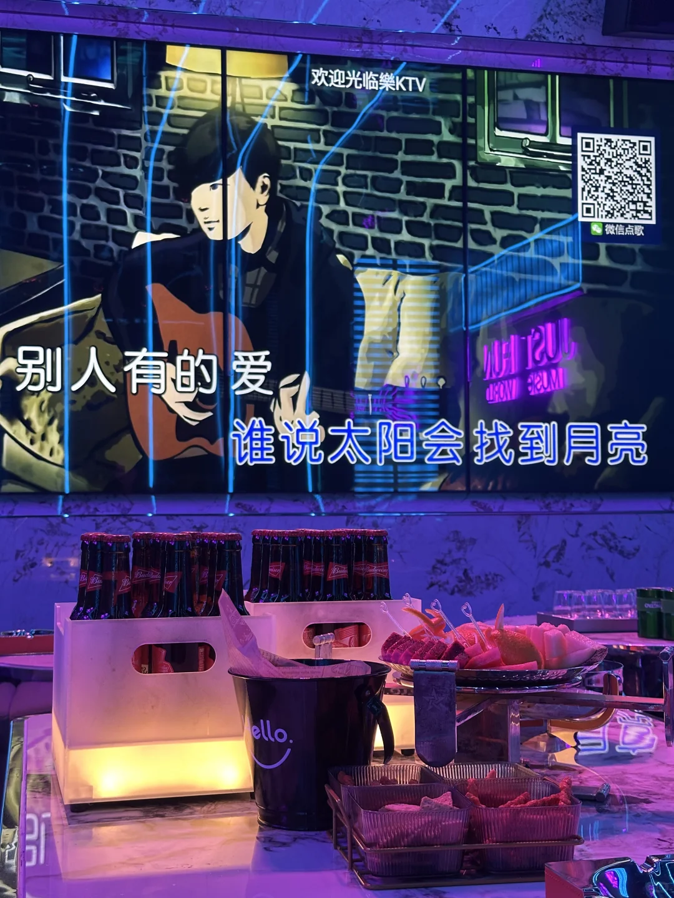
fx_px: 1246
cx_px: 337
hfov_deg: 30.3
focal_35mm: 48
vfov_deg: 39.7
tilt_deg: +3.7
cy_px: 449
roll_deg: -0.5
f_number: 1.78
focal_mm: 6.86
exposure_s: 1/60
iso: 160
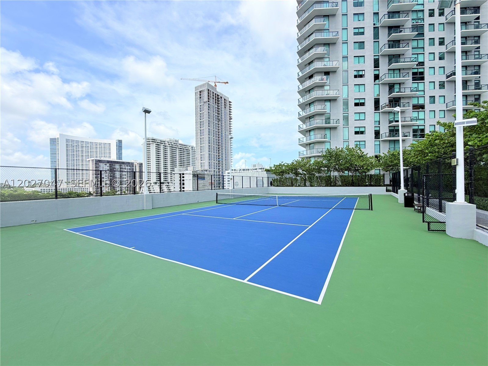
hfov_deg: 102.1
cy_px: 183
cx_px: 244
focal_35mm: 14
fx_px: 197
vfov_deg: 85.7
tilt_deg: +0.4
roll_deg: -0.1
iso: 20
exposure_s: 1/830
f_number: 2.2
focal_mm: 2.22
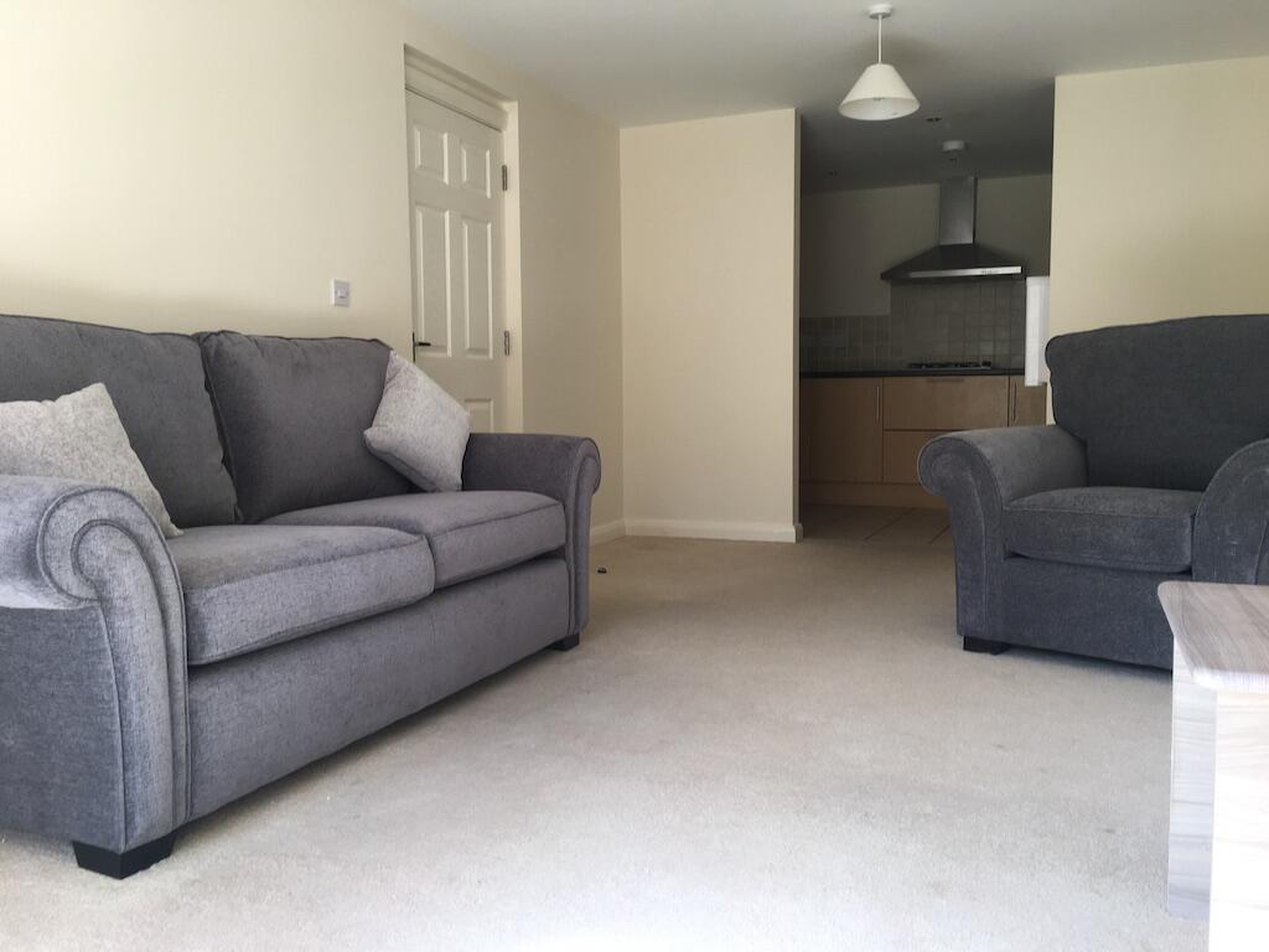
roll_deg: +0.2
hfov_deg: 61.7
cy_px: 476
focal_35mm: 29
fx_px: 1063
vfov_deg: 48.2
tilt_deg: -4.0
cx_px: 634
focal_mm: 4.15
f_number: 2.2
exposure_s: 1/50
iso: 32
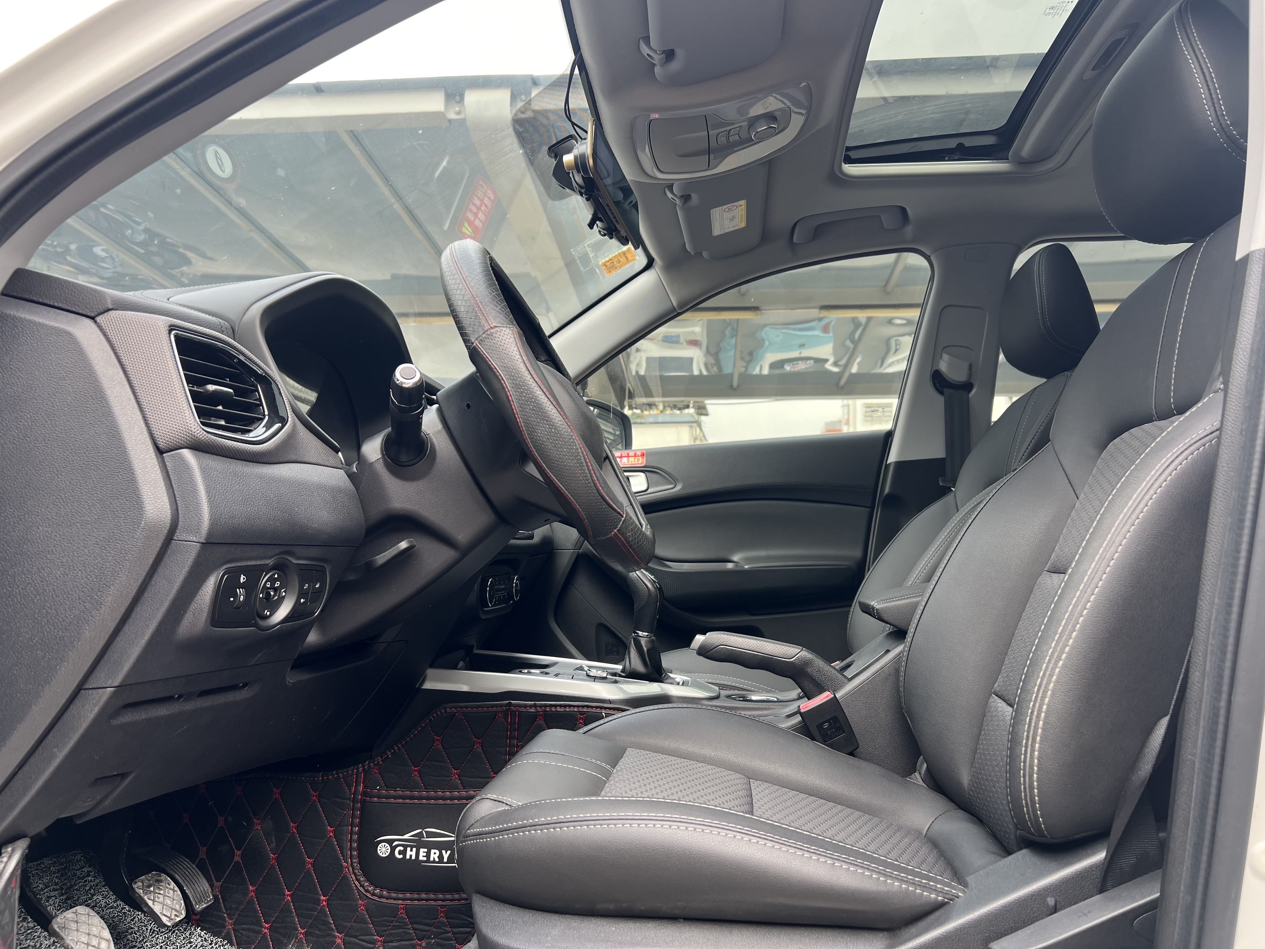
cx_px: 632
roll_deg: +0.7
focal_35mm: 26
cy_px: 474
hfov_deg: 67.3
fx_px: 950
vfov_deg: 53.1
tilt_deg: +4.3
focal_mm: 5.7
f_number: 1.5
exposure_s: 1/144
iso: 32
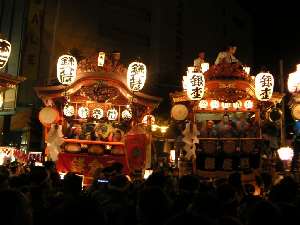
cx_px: 150
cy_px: 112
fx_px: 338
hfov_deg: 47.9
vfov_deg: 36.8
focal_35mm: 39
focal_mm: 5.1
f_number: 2.8
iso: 100
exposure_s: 1/10
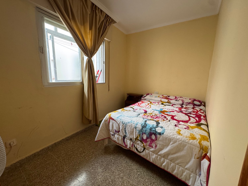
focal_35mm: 14
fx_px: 100
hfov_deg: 102.1
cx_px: 124
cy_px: 93
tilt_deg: -8.8
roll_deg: -0.6
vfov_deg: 85.7
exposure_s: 1/50
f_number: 2.2
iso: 200
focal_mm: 2.22
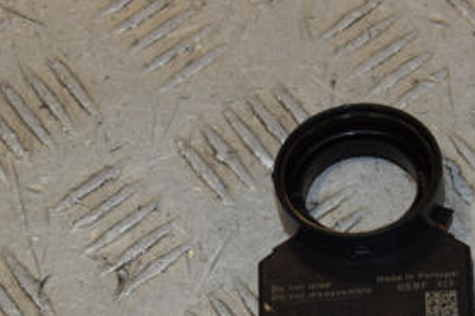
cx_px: 326
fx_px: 2122
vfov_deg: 8.5
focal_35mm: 161
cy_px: 260
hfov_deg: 12.8
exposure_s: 1/200
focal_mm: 50
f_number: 10
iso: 800
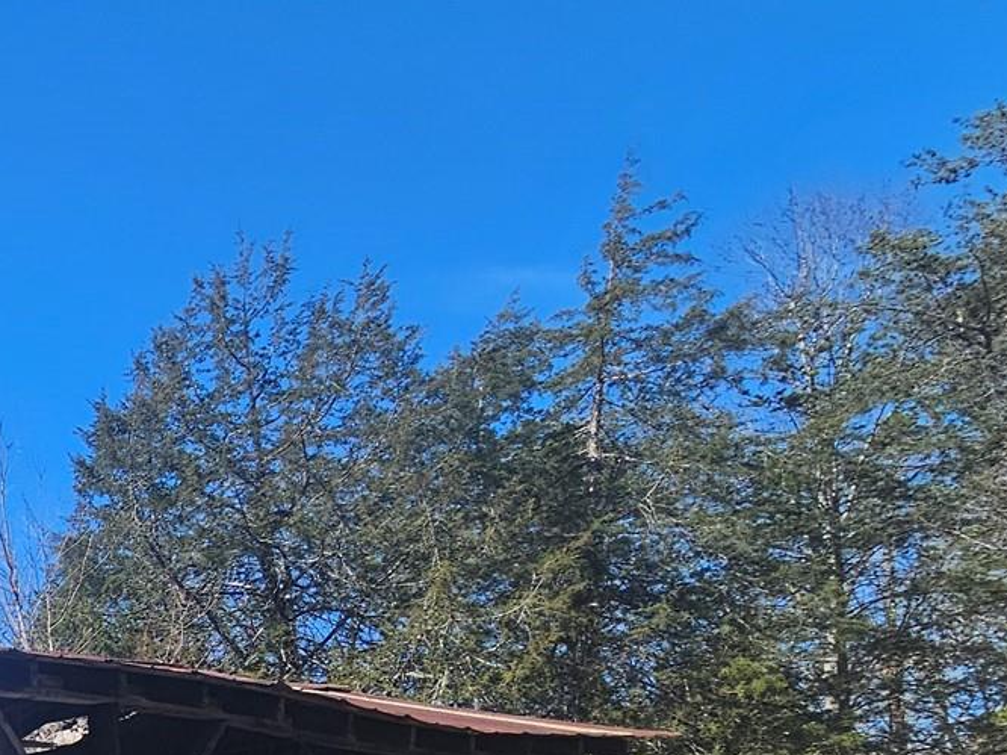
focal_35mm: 40
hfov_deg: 29.2
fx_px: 1163
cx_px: -496
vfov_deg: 30.5
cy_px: 908
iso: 50
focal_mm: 2.2
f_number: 2.2
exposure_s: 1/1369
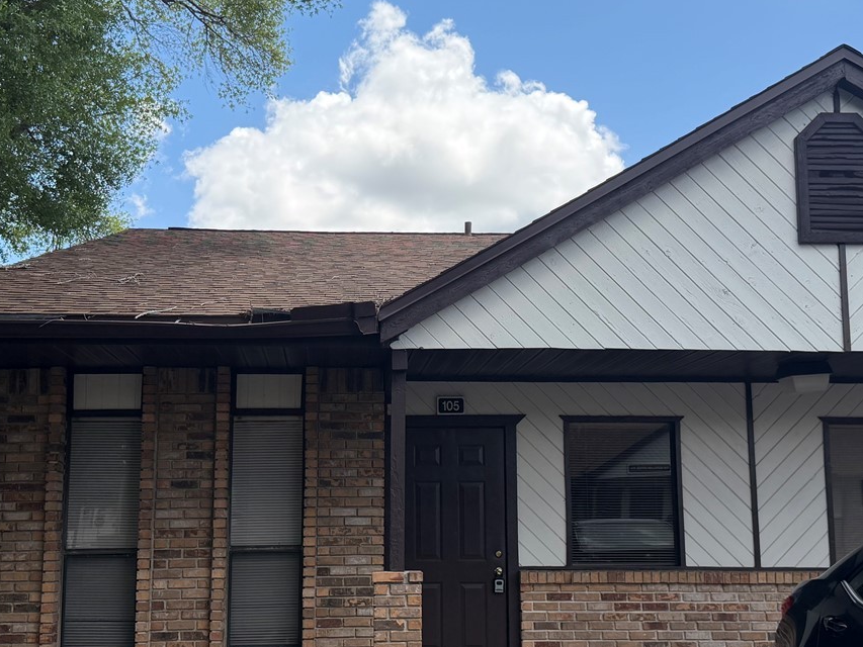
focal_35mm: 45
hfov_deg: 42.0
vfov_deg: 32.2
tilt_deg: +8.6
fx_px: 1122
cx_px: 400
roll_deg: +0.6
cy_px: 362
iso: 125
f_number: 1.78
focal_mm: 6.76
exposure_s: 1/3425
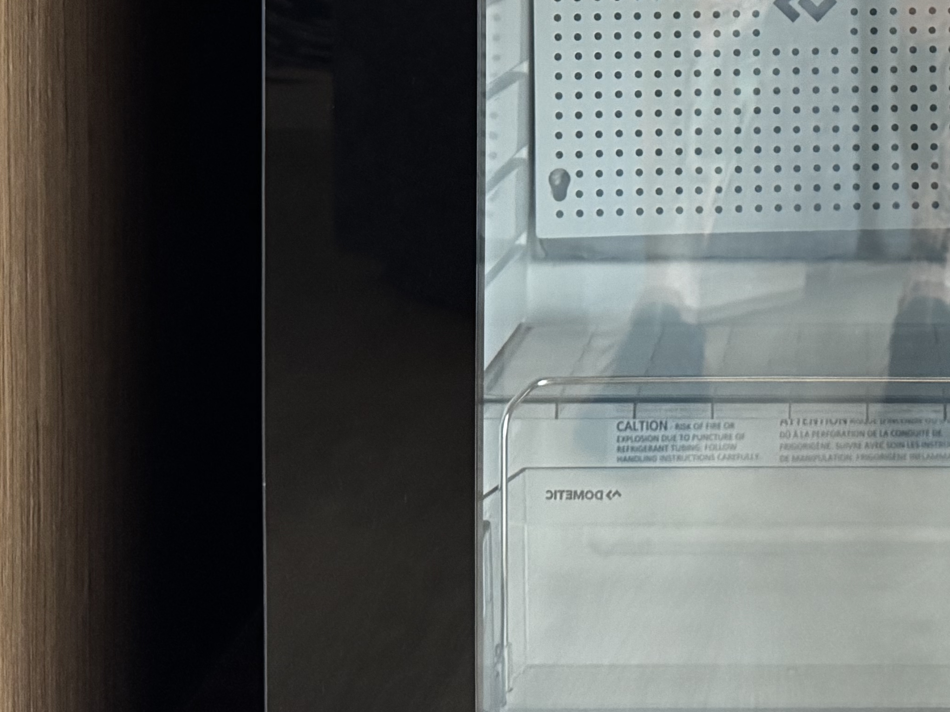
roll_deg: -0.3
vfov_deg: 20.6
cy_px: -132
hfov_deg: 27.9
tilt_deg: -2.1
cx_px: 862
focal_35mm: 67
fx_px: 1839
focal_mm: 6.76
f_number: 1.78
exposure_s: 1/40
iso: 800
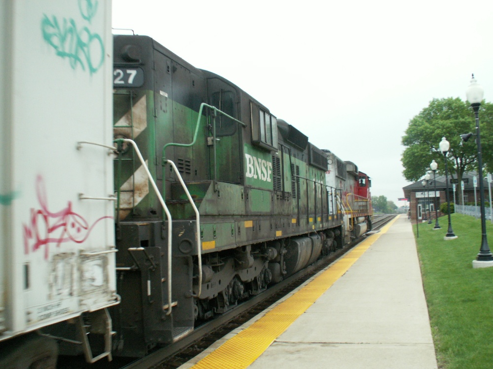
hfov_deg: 51.4
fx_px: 513
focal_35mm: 36
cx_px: 245
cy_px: 189
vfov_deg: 39.7
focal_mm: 5.86
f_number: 2.8
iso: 160
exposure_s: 1/250
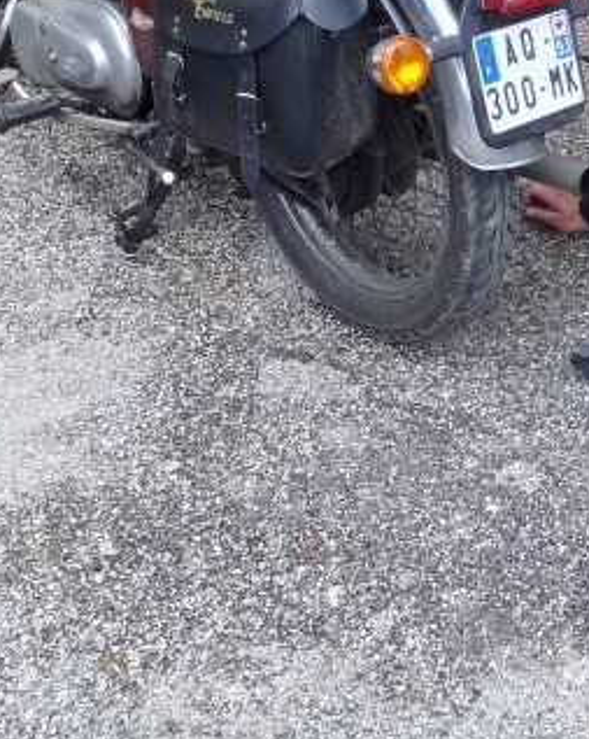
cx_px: 470
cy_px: 184
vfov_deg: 27.2
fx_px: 1506
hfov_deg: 21.9
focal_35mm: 69
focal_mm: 5
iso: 80
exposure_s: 1/125
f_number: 4.5
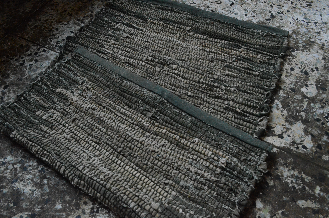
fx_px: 274
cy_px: 109
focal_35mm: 30
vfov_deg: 43.4
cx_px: 164
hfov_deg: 62.0
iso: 6400
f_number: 10
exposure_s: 1/400
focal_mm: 20
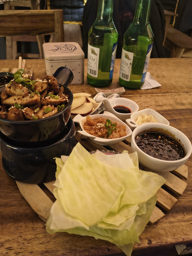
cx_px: 90
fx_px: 185
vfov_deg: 69.4
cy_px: 132
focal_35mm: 25
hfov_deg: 54.8
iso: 2629
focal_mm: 5.56
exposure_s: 1/14.3
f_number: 1.8
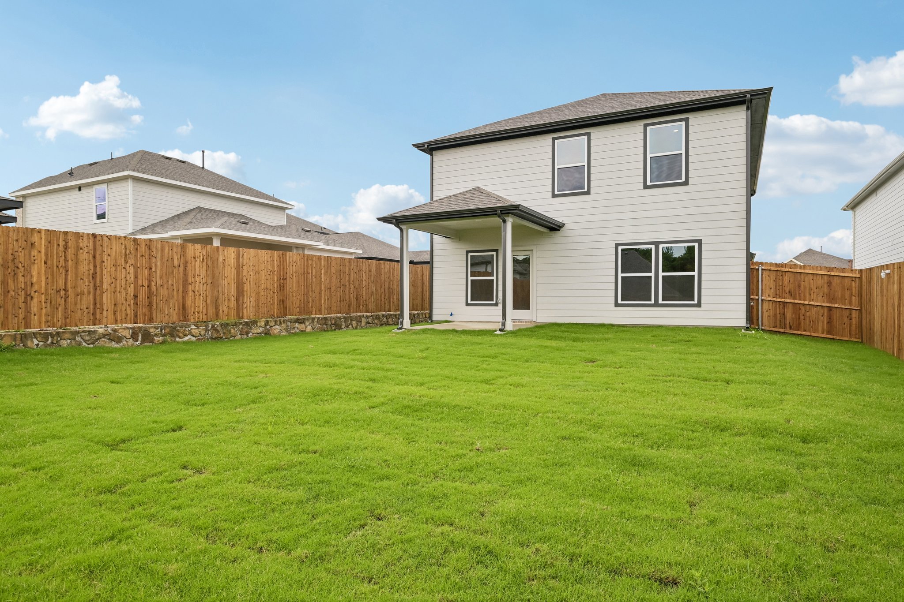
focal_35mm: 20
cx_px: 452
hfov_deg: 82.6
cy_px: 301
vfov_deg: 60.7
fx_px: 515
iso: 400
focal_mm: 20.5
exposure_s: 1/640
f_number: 8
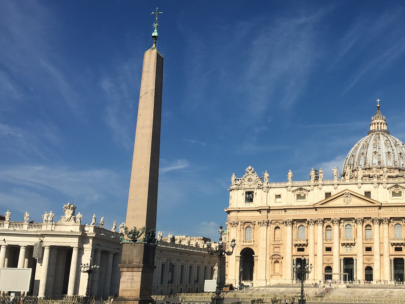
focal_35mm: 49
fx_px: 573
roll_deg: -0.6
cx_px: 310
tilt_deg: +13.9
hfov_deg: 37.8
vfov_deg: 29.6
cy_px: 178
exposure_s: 1/3344
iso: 25
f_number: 2.2
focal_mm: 4.15
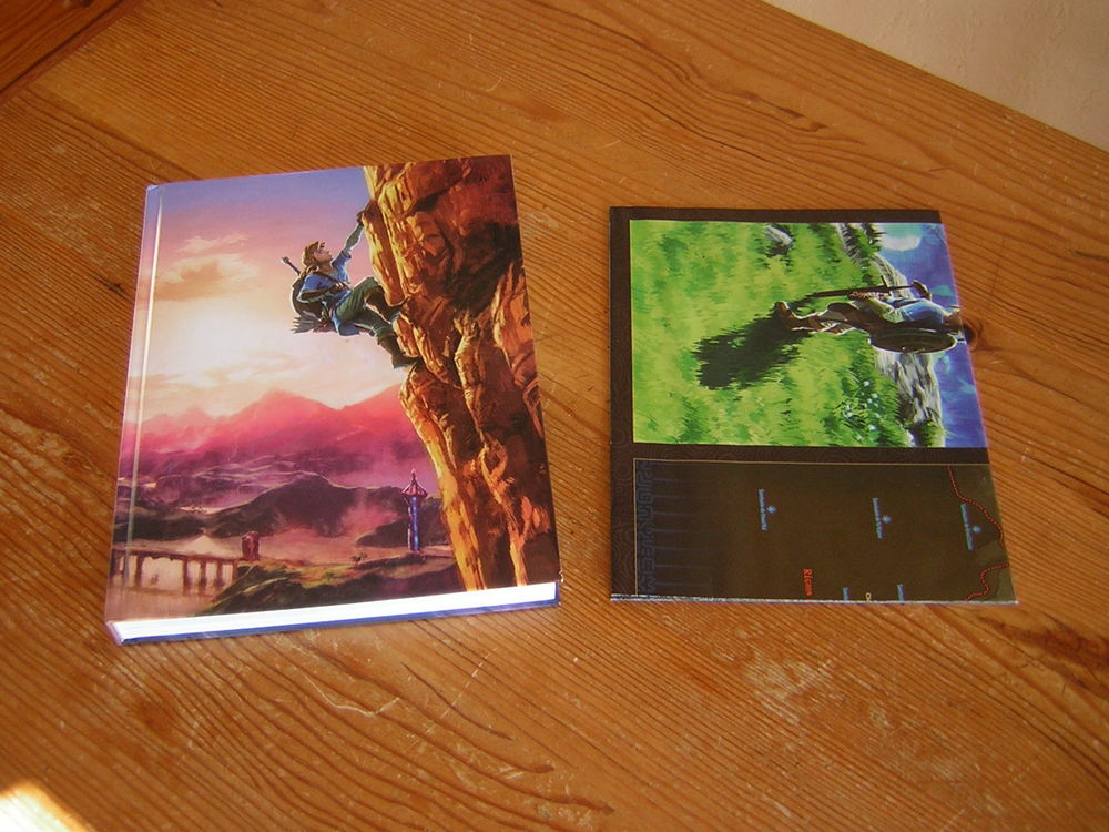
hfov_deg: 51.4
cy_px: 416
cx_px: 554
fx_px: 1153
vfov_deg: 39.7
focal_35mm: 36
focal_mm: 4.7
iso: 50
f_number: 2.6
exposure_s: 1/40.3
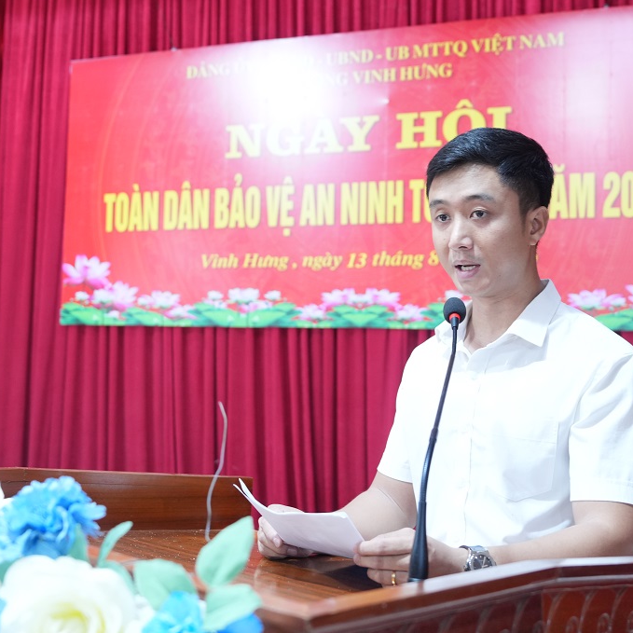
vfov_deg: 34.0
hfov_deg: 33.9
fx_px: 1034
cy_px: 317
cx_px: 242
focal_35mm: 50
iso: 800
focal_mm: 26
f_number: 3.2
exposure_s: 1/50
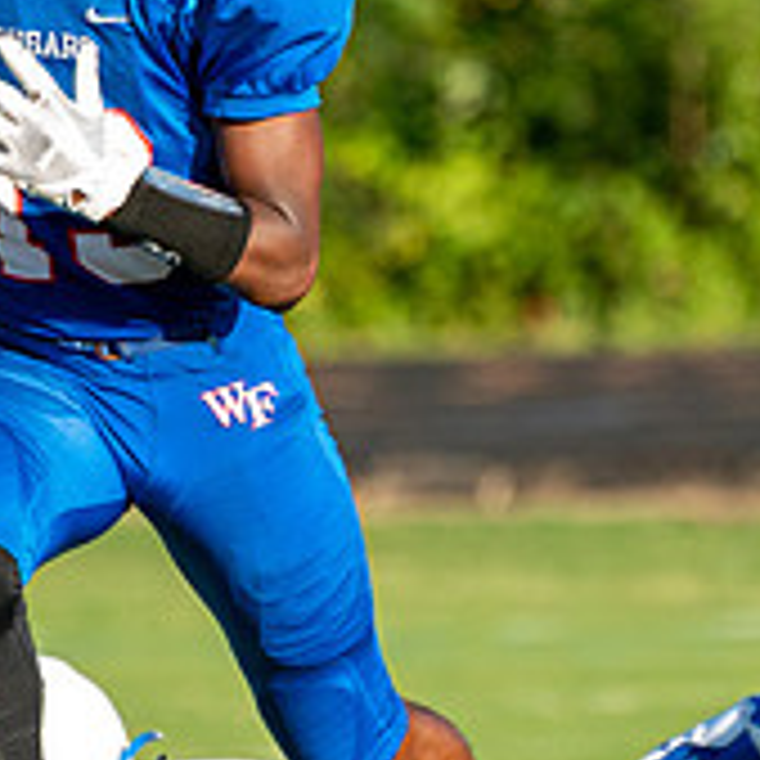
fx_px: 48288
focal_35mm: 1944
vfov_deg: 0.9
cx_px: 633
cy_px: 468
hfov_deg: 0.9
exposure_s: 1/1000
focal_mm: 397
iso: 1000
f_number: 5.6
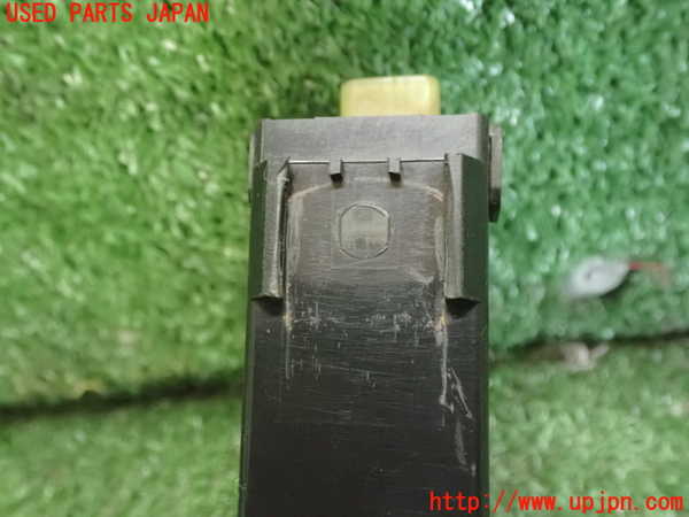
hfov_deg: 49.0
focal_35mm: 38
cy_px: 258
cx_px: 344
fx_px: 756
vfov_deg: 37.7
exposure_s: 1/40
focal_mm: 6.83
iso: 1600
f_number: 2.7
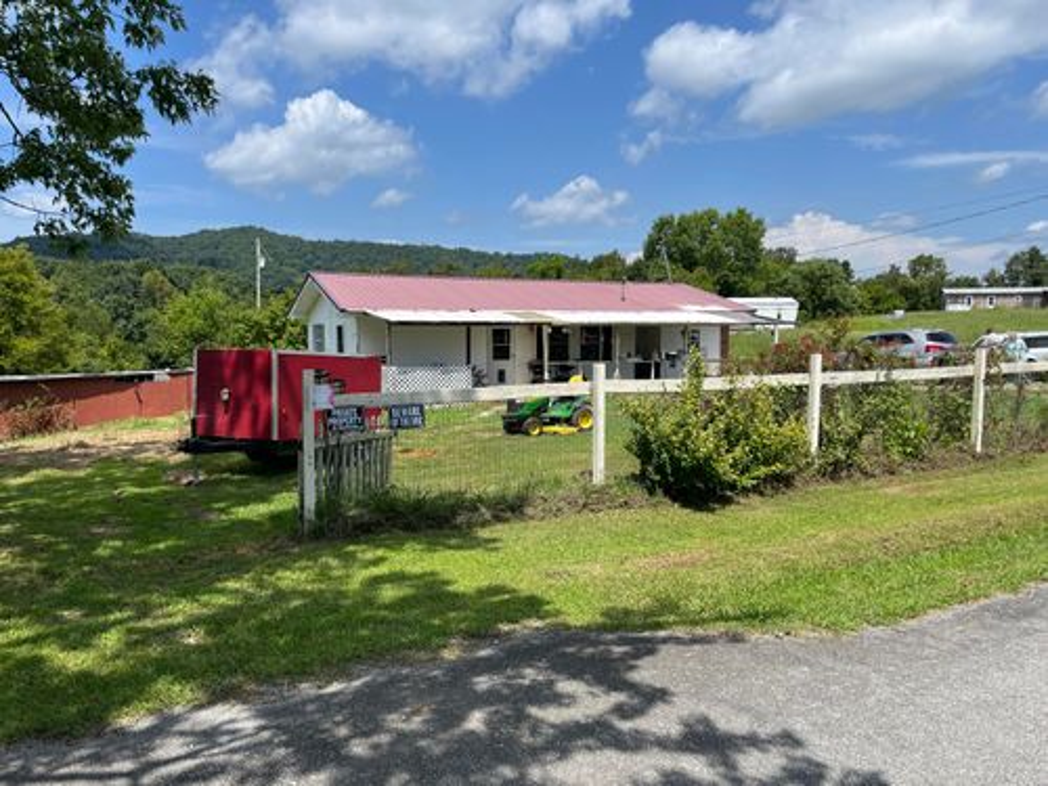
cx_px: 524
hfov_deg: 67.3
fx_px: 787
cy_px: 393
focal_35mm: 26
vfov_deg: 53.1
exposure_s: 1/3745
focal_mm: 5.1
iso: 50
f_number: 1.6
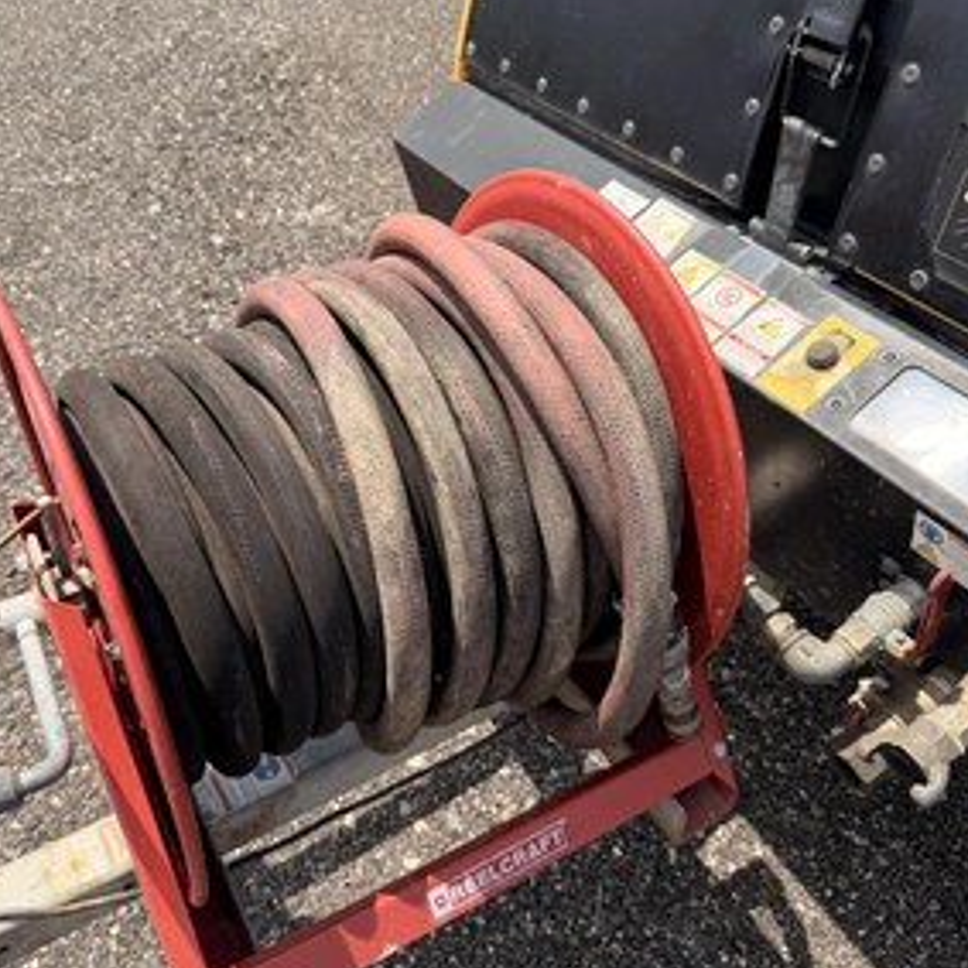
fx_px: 949
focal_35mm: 30
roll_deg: +1.5
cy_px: 472
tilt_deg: -42.5
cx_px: 452
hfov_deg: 54.0
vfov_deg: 54.0
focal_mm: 6.76
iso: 100
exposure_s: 1/3425
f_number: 1.78
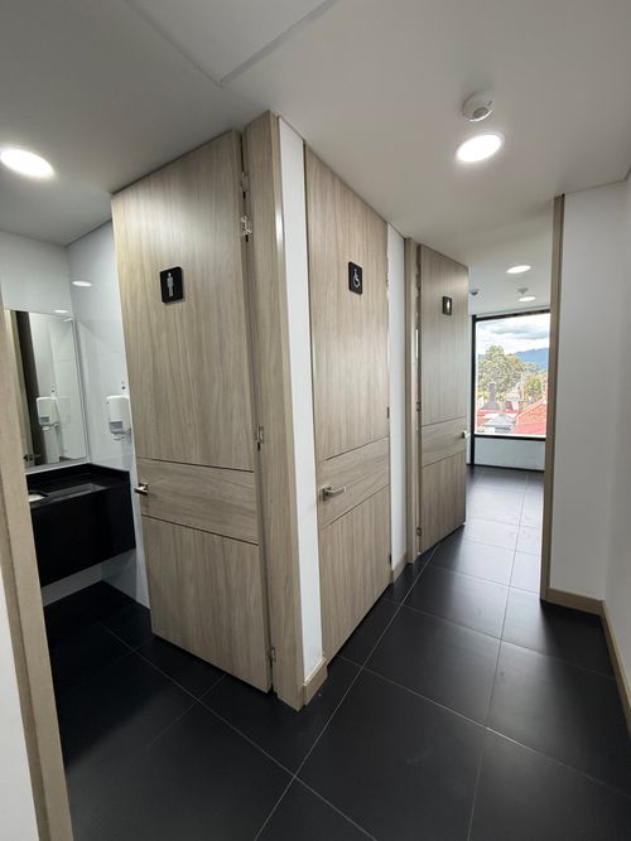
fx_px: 340
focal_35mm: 14
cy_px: 420
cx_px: 316
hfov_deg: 85.7
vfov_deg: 102.1
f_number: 2.2
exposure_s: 1/120
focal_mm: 2.22
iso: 250
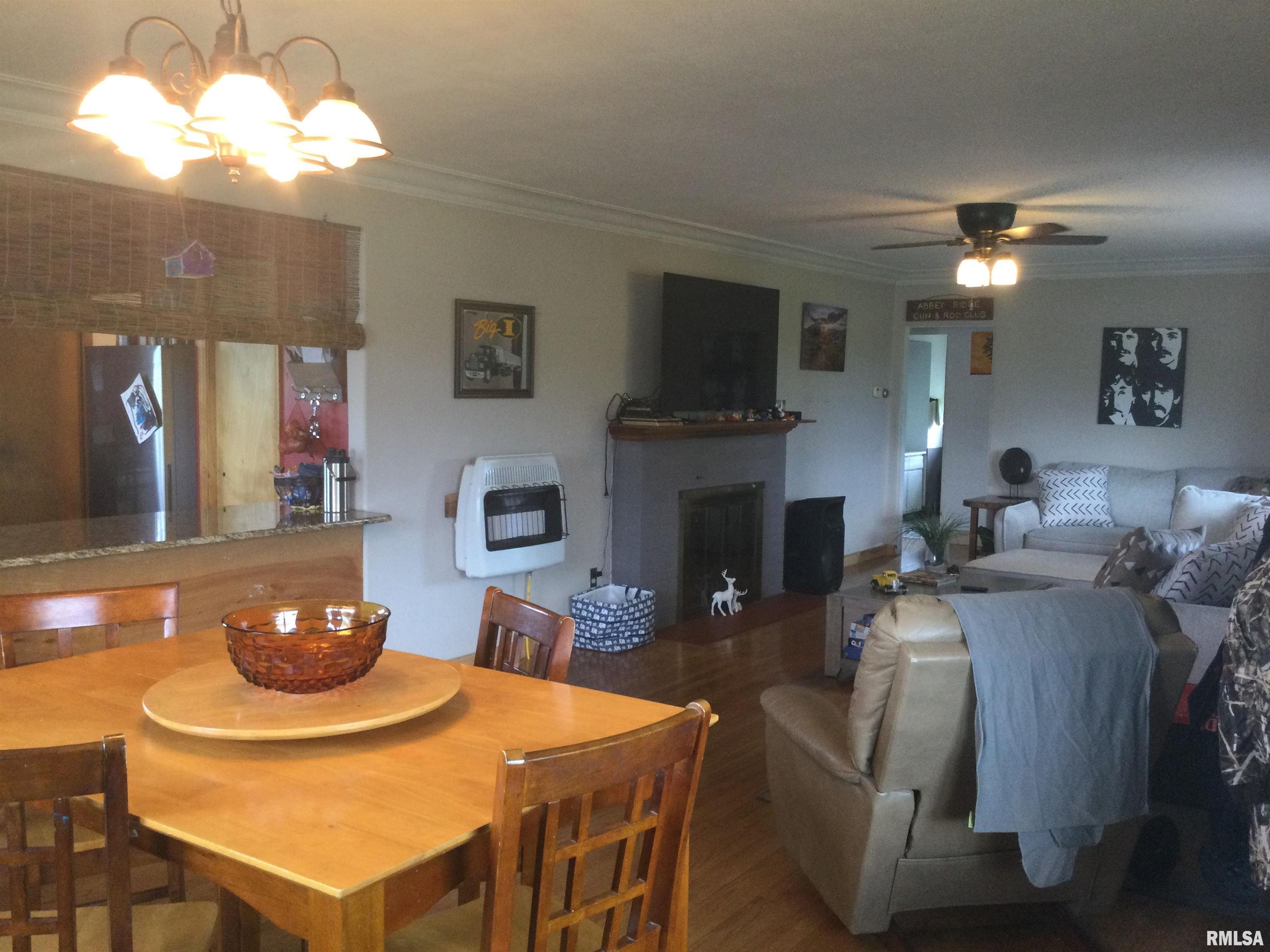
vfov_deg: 45.4
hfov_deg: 58.4
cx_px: 635
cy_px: 476
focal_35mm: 31
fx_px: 1137
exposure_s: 1/30
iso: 125
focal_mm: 3.3
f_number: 2.4
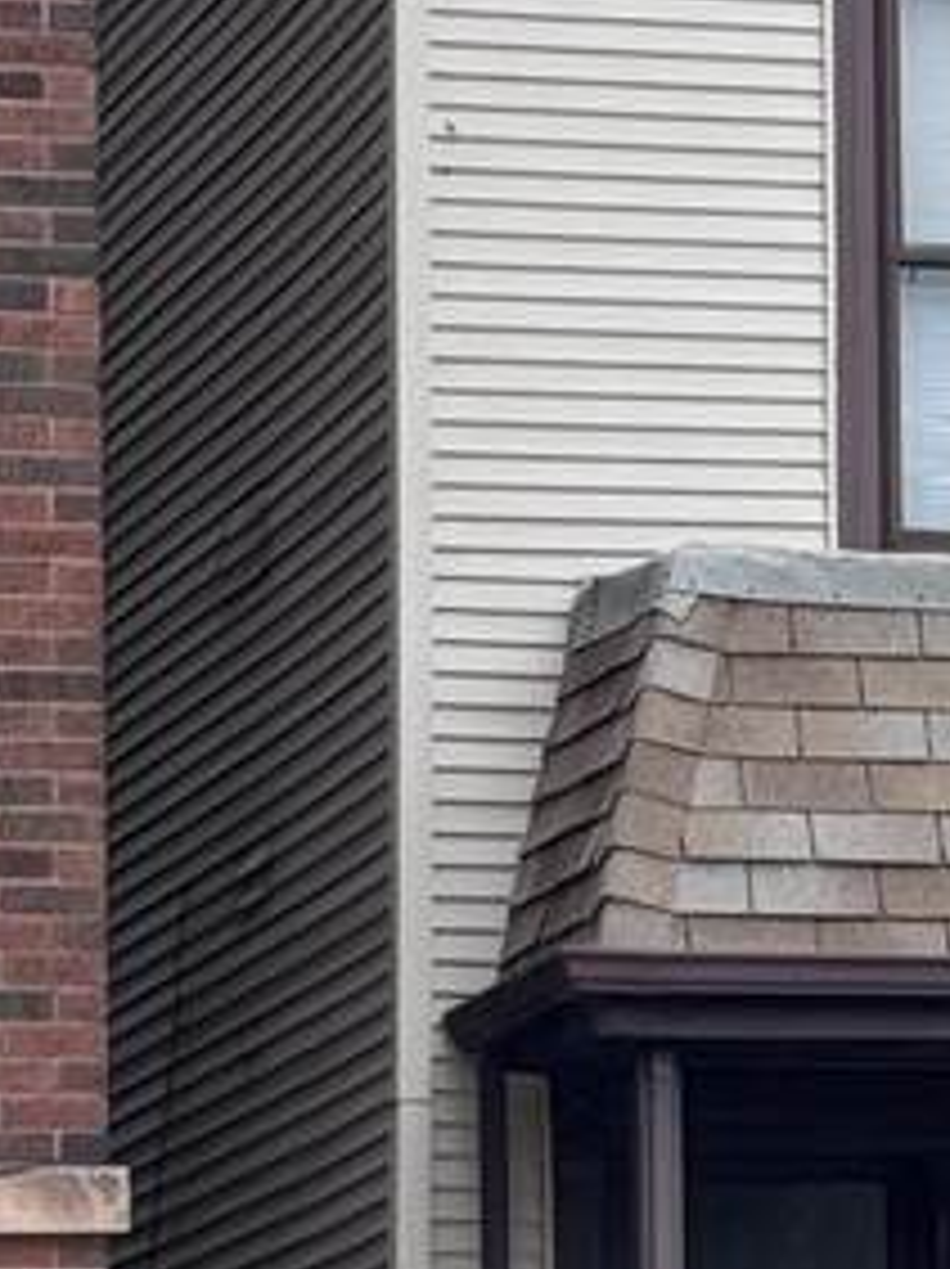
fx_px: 9125
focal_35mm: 249
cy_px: 747
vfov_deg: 8.0
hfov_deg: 5.9
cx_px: 1414
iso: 64
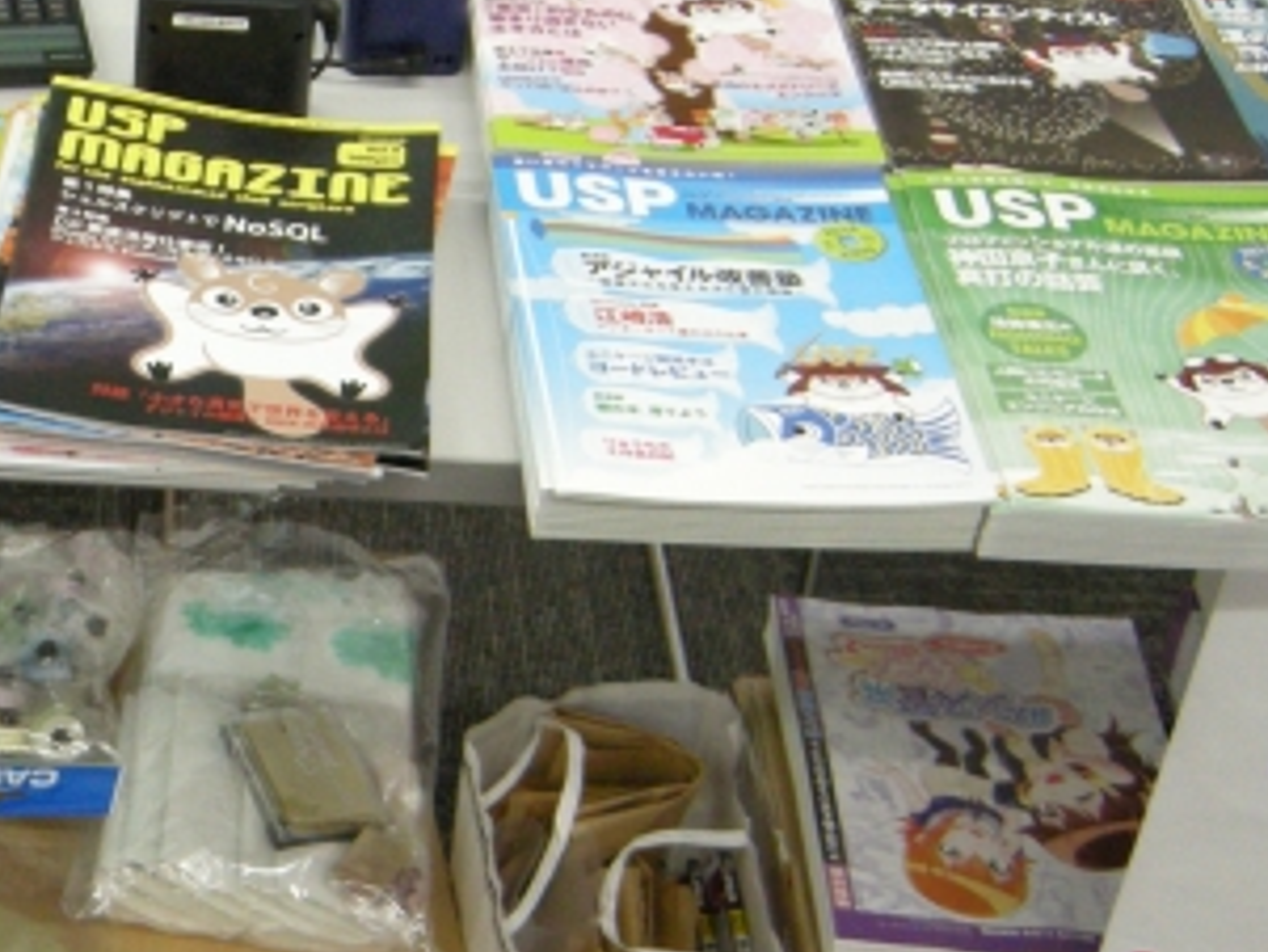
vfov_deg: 15.9
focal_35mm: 93
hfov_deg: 20.4
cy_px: 598
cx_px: -4
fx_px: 3408
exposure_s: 1/61.1
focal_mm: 7.5
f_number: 2.7
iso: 316
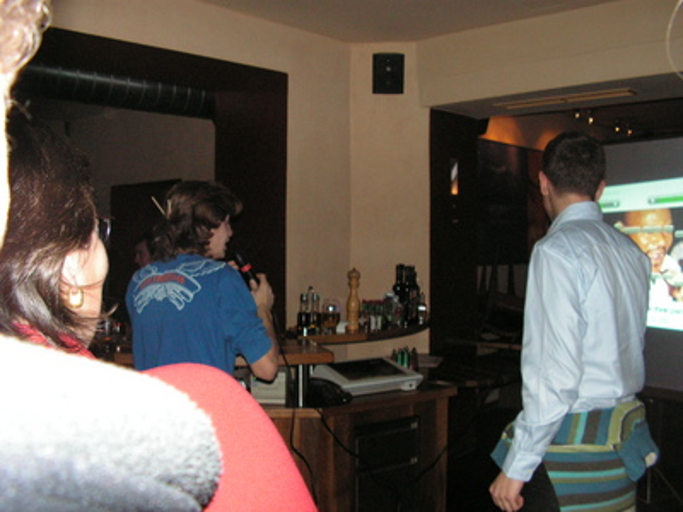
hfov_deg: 51.4
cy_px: 256
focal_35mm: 36
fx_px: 710
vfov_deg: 39.7
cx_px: 342
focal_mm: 6
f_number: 3.2
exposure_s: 1/40
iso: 160
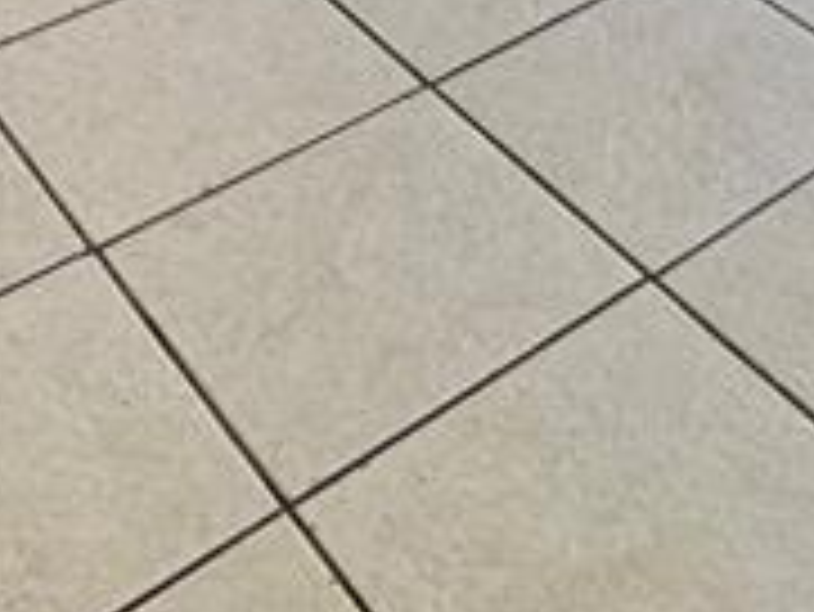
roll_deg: +0.1
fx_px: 1859
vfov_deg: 12.2
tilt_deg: -0.8
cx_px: 684
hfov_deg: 24.2
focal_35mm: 79
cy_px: -1071
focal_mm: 2.22
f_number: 2.2
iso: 80
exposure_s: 1/99
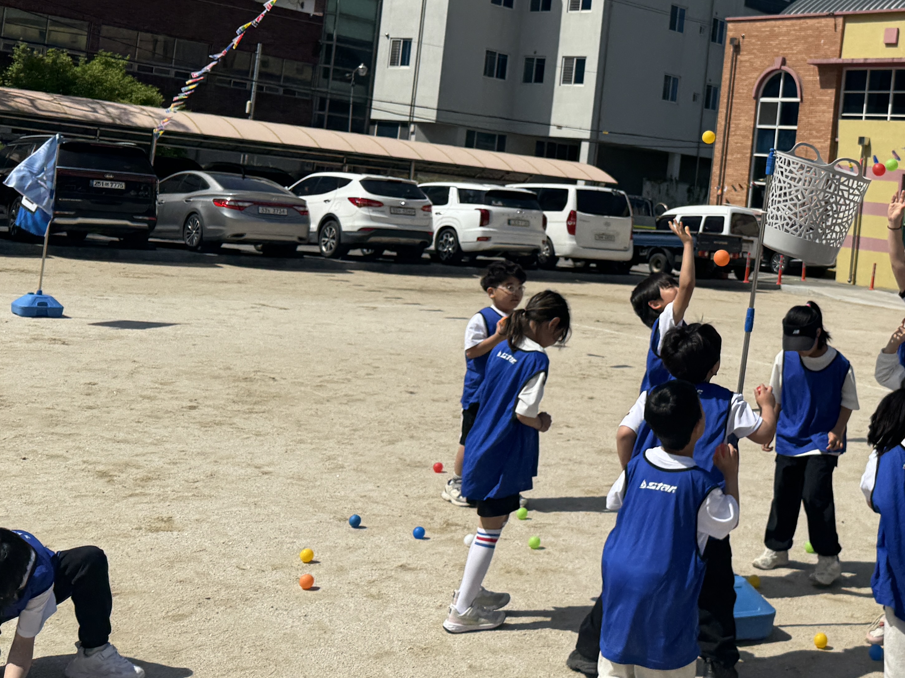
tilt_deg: -0.7
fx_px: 1229
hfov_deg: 38.6
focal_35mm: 47
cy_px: 173
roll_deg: -5.5
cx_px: 748
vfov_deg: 30.4
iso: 80
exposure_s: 1/9009
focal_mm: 6.76
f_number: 1.78
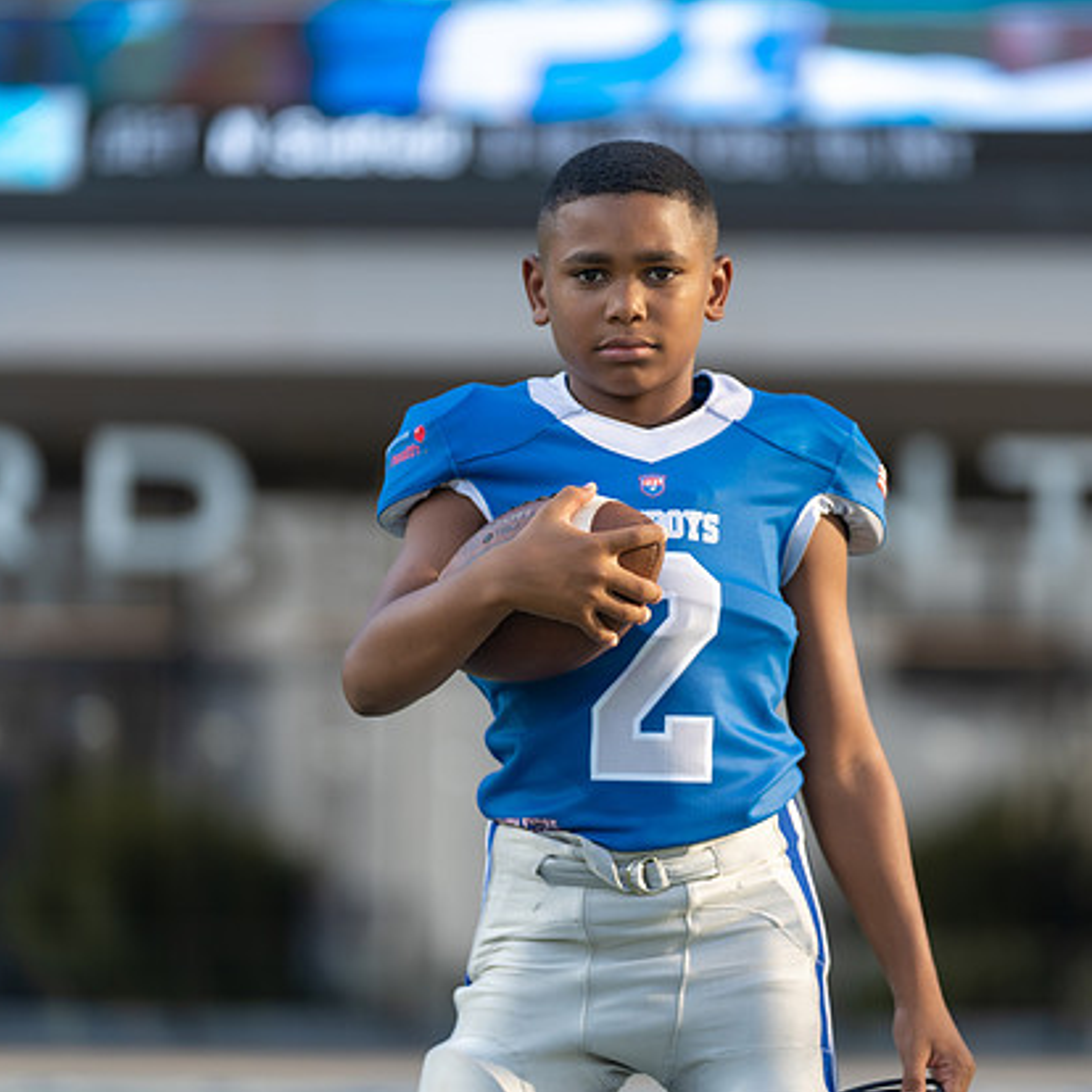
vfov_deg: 8.5
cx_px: 653
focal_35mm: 206
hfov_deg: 8.5
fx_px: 7352
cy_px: 545
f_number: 2.8
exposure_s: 1/500
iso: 100
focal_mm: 154
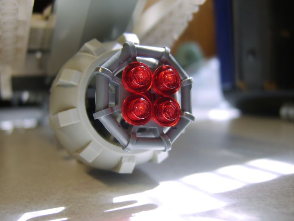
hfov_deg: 58.4
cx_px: 147
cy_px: 110
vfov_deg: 45.4
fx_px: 263
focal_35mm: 31
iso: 71
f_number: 2.7
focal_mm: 8.13
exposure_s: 1/36
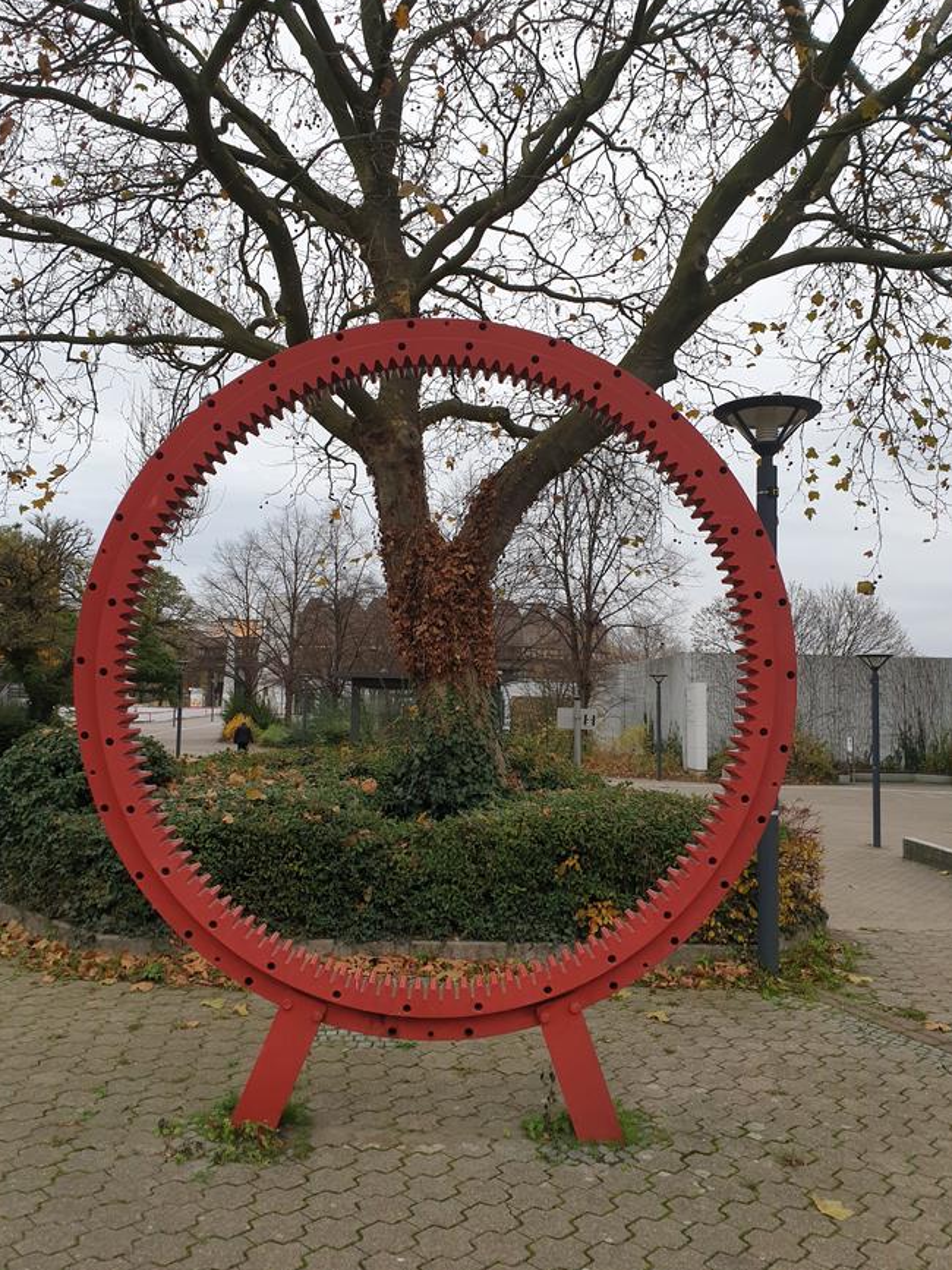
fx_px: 990
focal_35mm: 27
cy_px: 615
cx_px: 459
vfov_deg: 65.3
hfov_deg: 51.3
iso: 80
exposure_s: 1/50
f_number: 2.4
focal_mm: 4.3
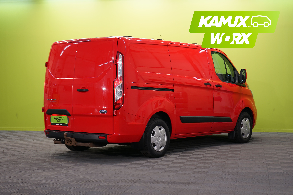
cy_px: 98
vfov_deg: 20.9
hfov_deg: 31.0
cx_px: 146
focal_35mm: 65
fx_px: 529
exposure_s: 1/30
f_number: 5.6
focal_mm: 65
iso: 400
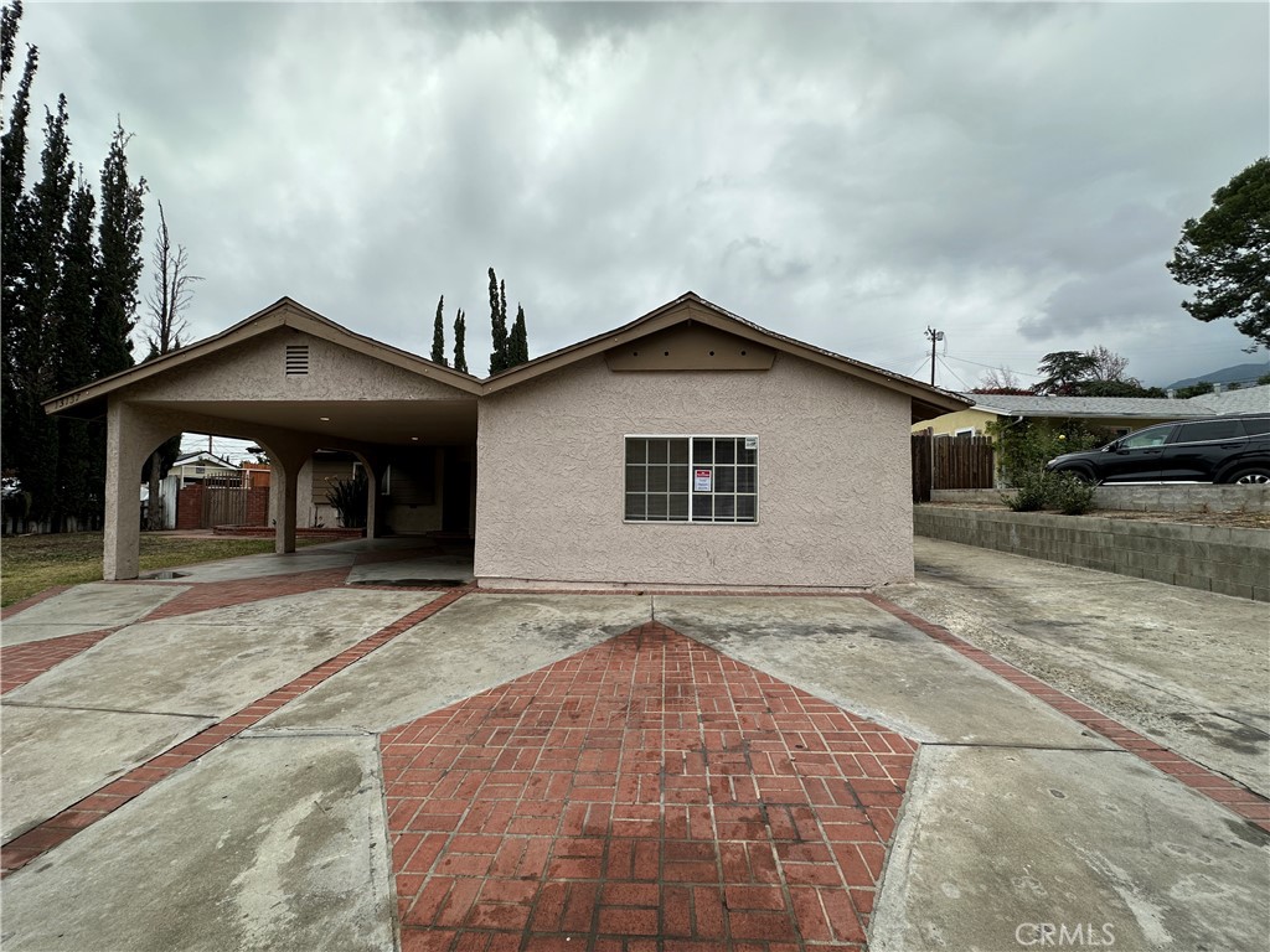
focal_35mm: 14
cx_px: 635
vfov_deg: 85.7
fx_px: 514
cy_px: 476
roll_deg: -1.0
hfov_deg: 102.1
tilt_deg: +2.3
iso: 50
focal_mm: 2.22
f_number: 2.2
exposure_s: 1/686
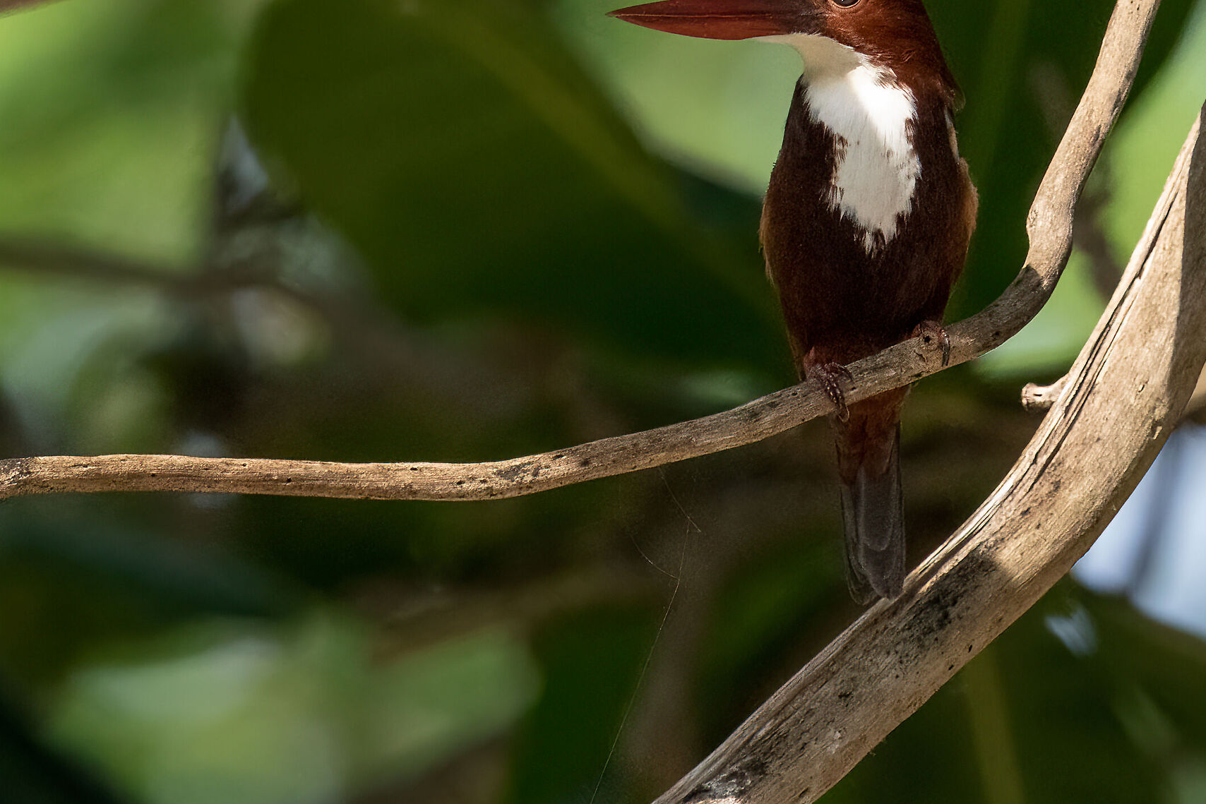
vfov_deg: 1.6
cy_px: 277
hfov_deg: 2.4
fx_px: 28241
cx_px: 583
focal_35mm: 843
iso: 5000
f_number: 9
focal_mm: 600
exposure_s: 1/2000
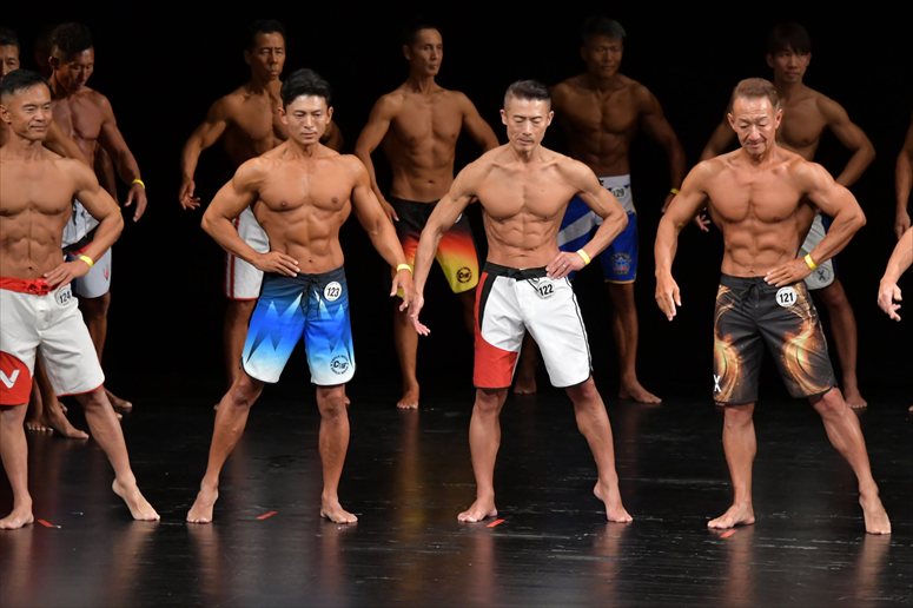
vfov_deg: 5.4
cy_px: 304
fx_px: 6464
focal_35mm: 255
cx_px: 456
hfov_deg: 8.1
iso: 3200
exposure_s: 1/400
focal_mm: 170
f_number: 5.6
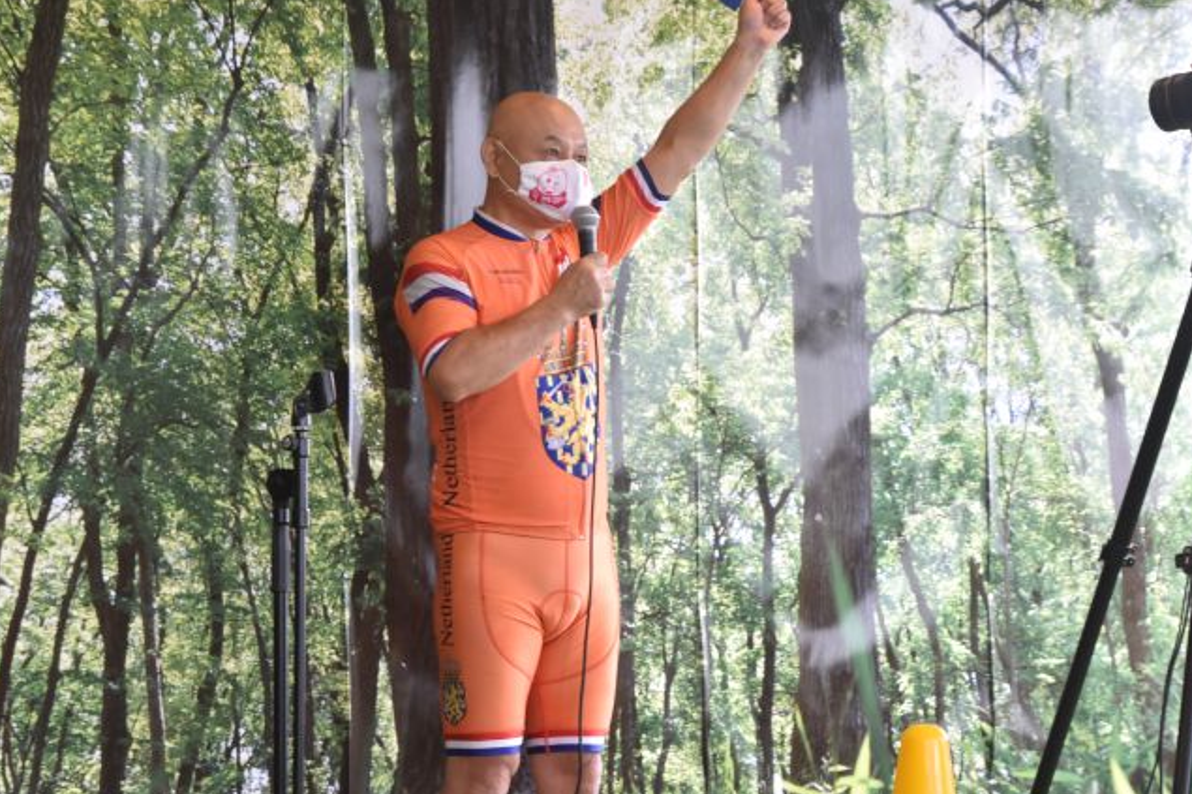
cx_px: 574
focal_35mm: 94
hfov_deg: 21.8
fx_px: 3097
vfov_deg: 14.6
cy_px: 385
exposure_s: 1/125
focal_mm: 55
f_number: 6.3
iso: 1250
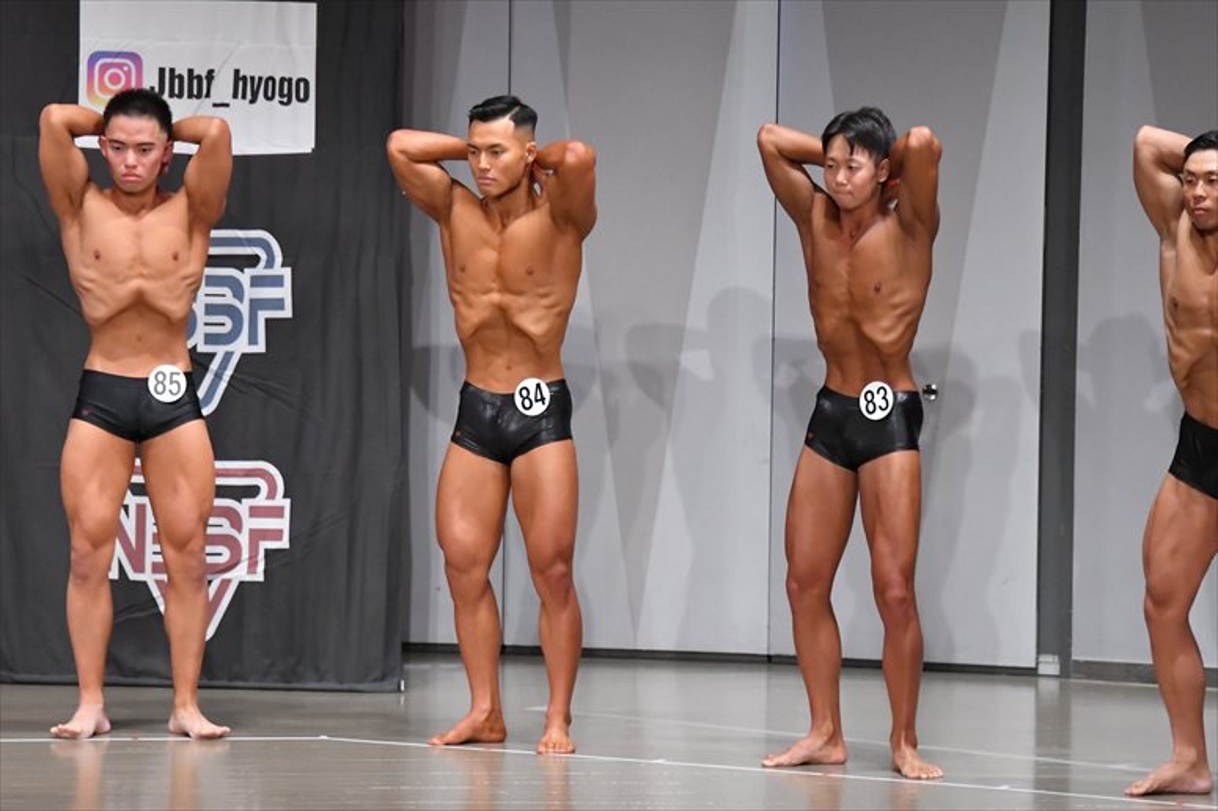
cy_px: 406
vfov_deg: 6.8
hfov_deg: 10.2
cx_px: 609
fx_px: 6831
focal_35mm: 202
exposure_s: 1/400
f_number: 5.6
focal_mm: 135
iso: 6400
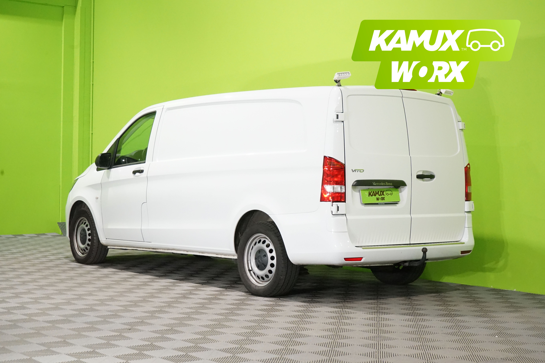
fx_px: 863
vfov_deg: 23.8
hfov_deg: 35.1
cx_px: 272
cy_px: 182
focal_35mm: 57
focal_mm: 57
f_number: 10
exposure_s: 1/80
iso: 6400
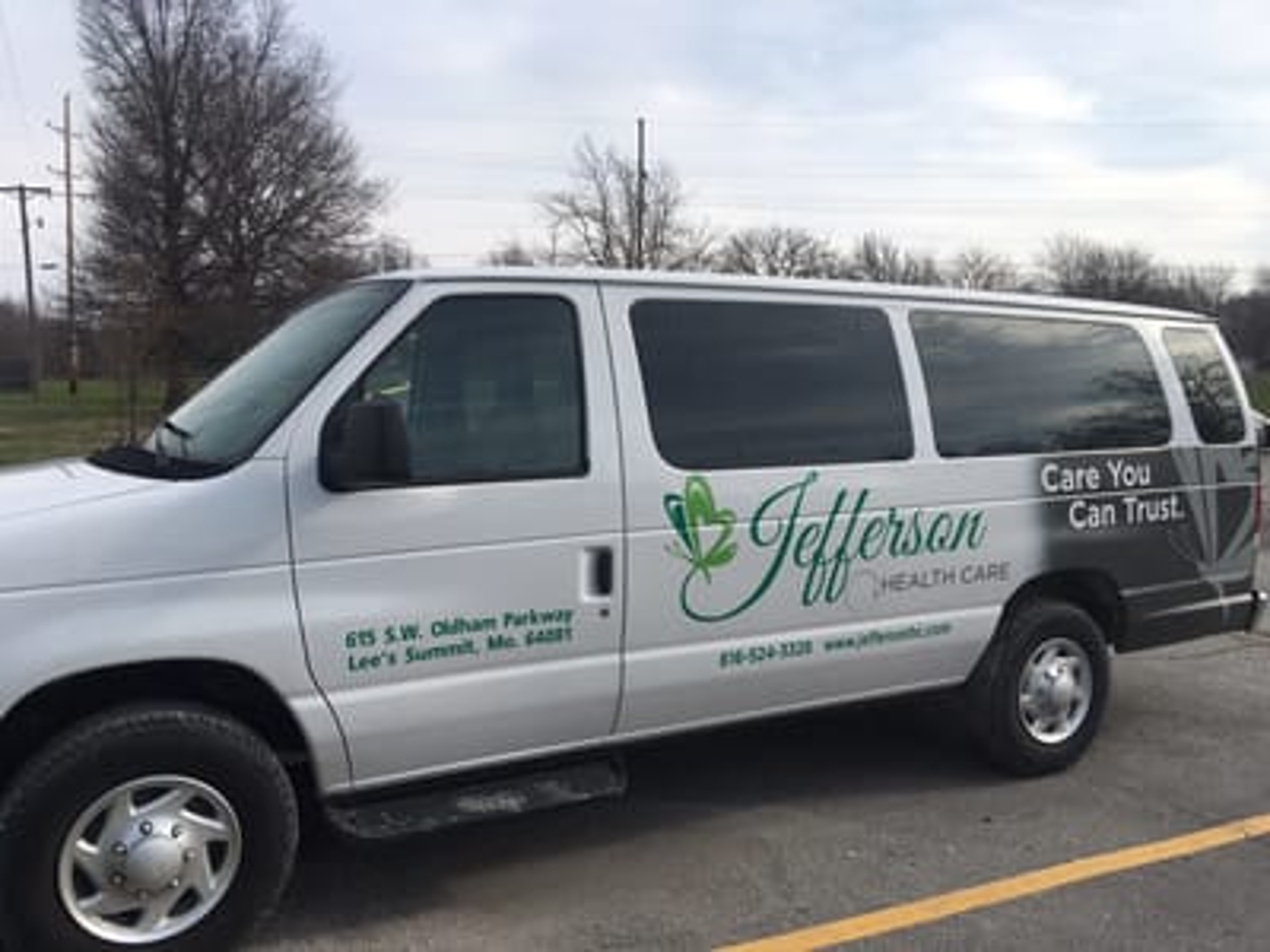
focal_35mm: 29
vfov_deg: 48.2
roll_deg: -0.9
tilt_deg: -2.6
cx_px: 635
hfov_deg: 61.7
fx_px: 1064
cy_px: 476
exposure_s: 1/1603
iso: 25
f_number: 2.2
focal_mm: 4.15
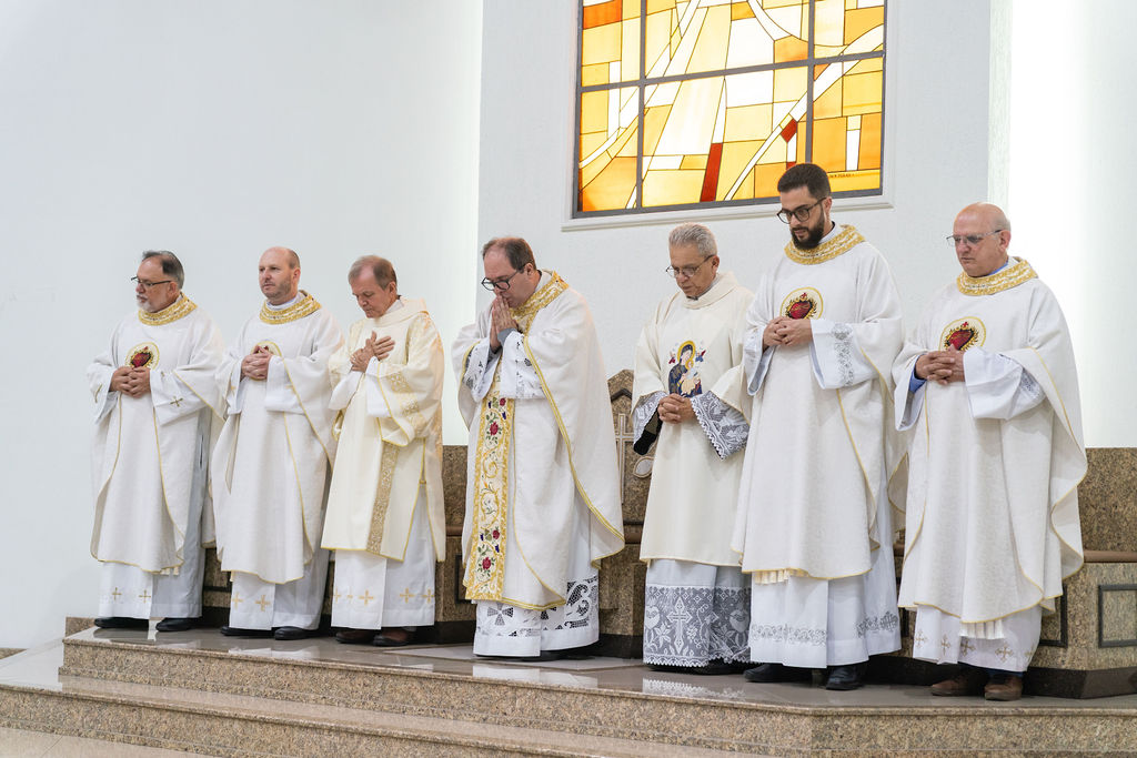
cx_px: 568
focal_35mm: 65
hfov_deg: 31.1
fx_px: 2040
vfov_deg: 21.1
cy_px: 379
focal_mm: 64.6
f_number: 2.8
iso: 1600
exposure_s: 1/125
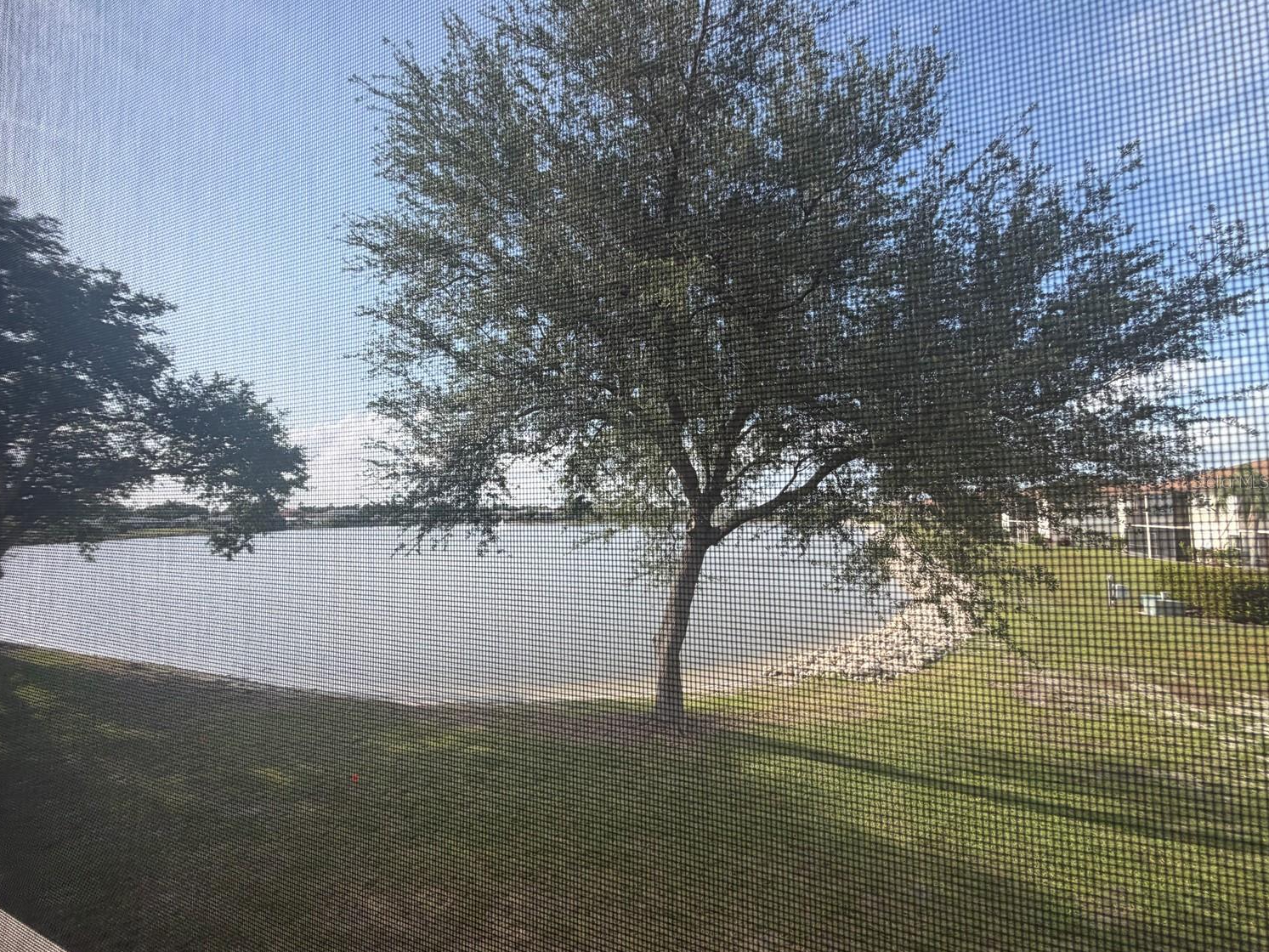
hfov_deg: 98.0
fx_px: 550
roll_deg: +1.2
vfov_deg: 81.8
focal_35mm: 15
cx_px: 592
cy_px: 481
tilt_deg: +2.0
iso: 40
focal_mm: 2.22
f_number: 2.2
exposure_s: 1/679
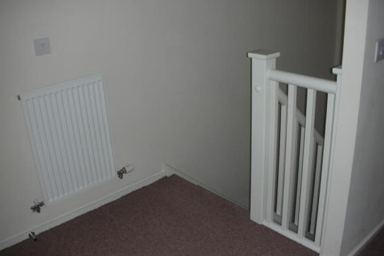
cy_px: 128
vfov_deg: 35.9
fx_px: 395
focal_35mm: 37
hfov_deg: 51.9
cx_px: 193
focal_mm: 5.8
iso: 50
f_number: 3
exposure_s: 1/60.1
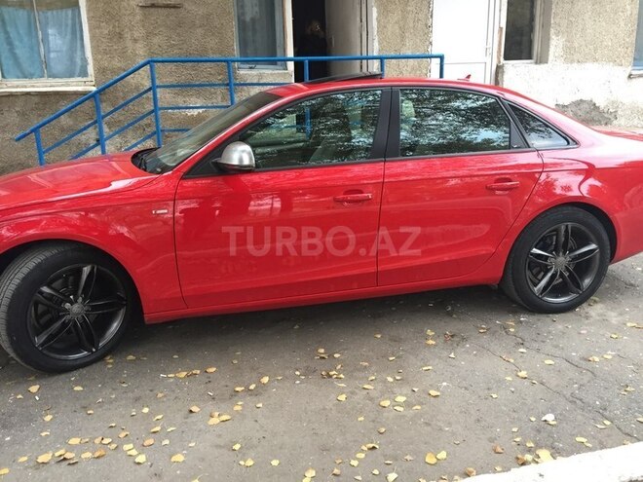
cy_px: 241
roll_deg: +2.0
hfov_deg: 61.7
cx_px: 322
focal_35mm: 29
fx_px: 539
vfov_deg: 48.2
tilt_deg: -13.4
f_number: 2.2
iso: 125
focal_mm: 4.15
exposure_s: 1/33
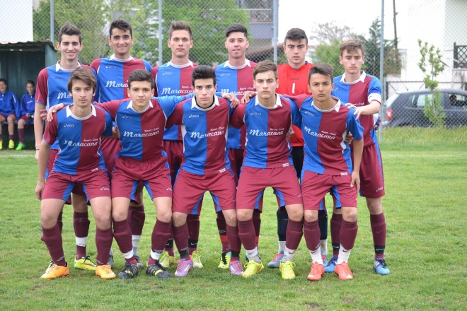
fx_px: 1323
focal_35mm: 102
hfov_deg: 20.0
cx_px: 234
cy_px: 156
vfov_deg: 13.4
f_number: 4.2
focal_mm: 68
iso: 1100
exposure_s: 1/500
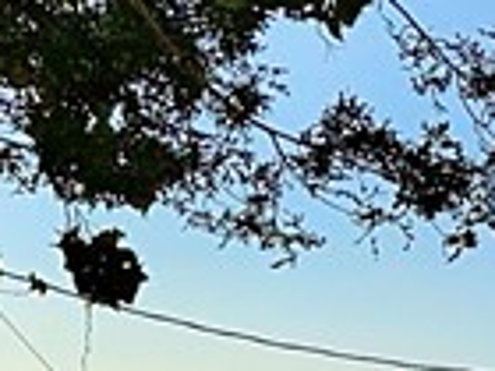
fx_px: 2517
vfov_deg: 8.1
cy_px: 721
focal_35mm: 176
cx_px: 1167
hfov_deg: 9.9
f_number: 1.78
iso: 50
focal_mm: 6.86
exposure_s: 1/3155
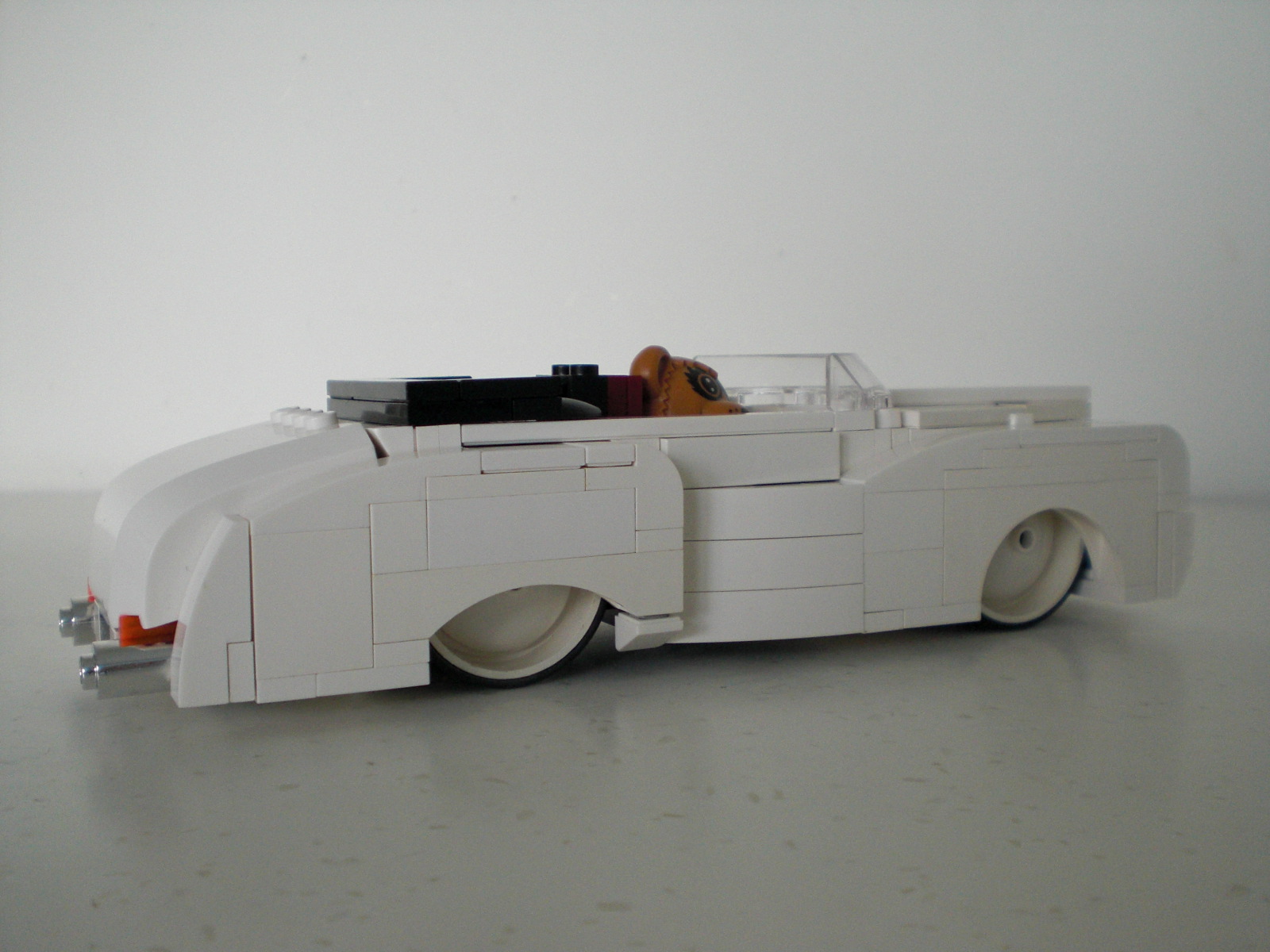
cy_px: 476
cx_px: 635
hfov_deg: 49.0
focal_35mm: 38
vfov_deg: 37.7
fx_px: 1394
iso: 200
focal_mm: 6.3
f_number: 3.1
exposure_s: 1/30
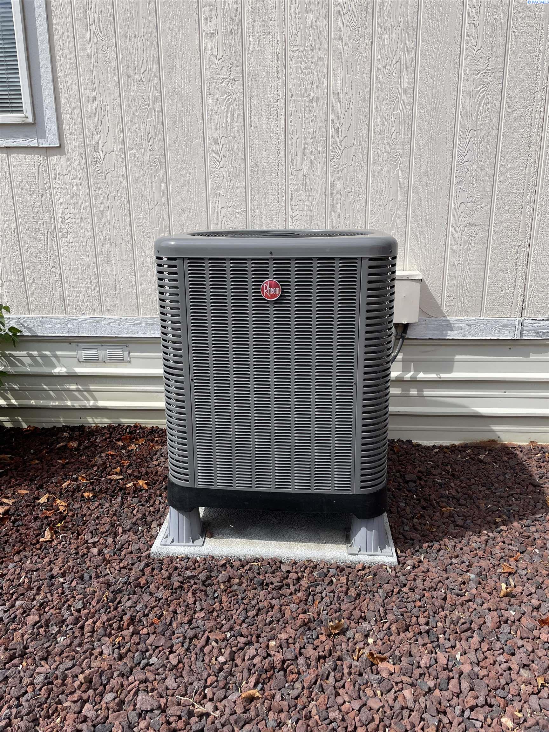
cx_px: 274
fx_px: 550
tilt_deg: -15.0
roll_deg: +1.1
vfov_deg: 67.3
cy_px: 366
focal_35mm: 26
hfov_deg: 53.1
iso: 32
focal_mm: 4.2
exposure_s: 1/3610
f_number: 1.6
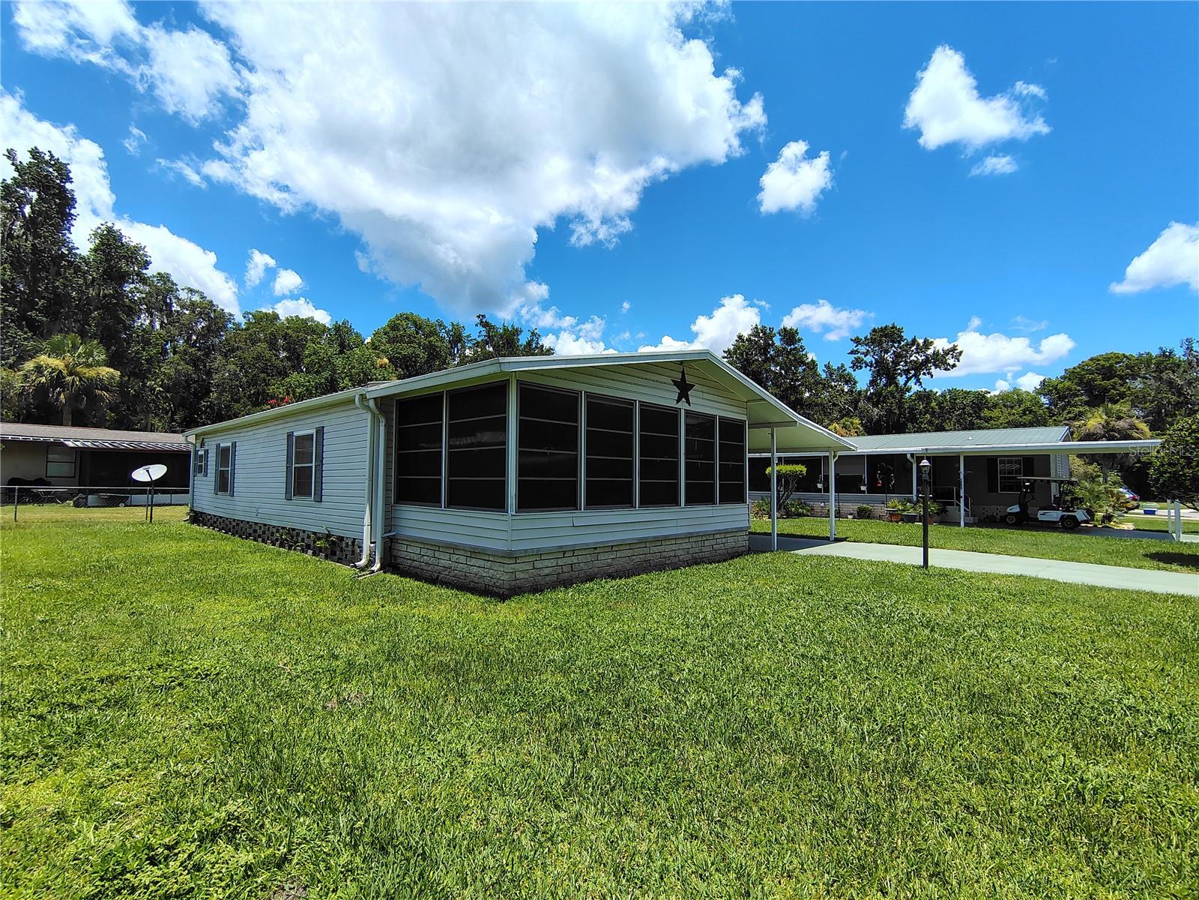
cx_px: 600
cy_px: 450
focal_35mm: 16
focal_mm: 2.13
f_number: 2.2
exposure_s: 1/1139
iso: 100
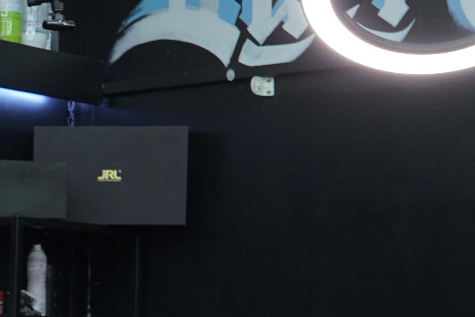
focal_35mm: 138
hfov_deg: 14.1
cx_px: -179
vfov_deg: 9.7
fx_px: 1821
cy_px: 474
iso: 160
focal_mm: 28
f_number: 5.6
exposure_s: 1/15
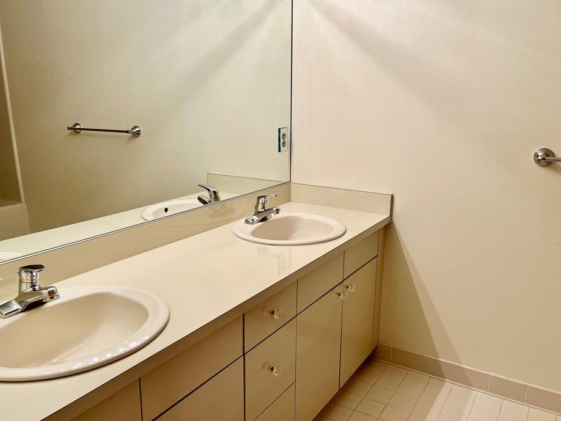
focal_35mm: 29
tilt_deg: -15.8
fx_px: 470
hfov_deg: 61.6
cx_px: 280
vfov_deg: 48.2
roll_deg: -0.4
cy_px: 218
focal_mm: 5.1
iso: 64
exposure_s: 1/120
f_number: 1.6
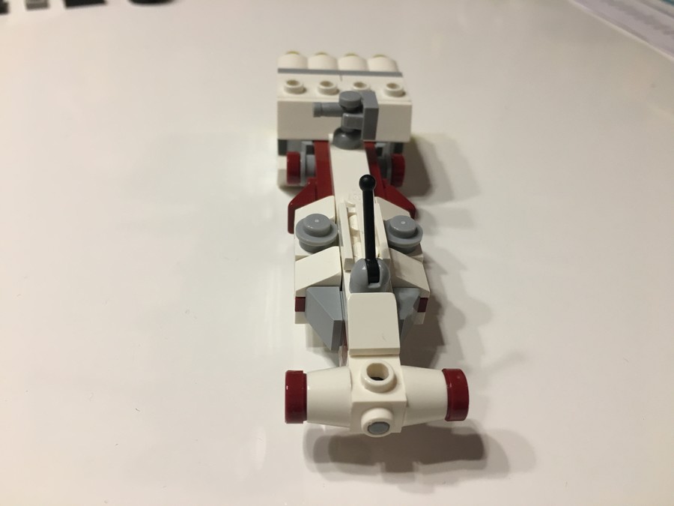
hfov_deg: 61.7
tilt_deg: -40.9
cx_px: 337
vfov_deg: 48.2
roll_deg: -3.5
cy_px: 253
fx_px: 565
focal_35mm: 29
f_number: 2.2
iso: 125
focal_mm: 4.15
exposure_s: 1/33
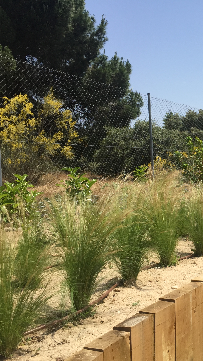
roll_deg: -1.0
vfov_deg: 47.4
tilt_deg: -1.1
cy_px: 182
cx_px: 228
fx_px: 411
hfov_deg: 25.5
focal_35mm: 43
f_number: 2.2
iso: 32
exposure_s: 1/2198
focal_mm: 4.15
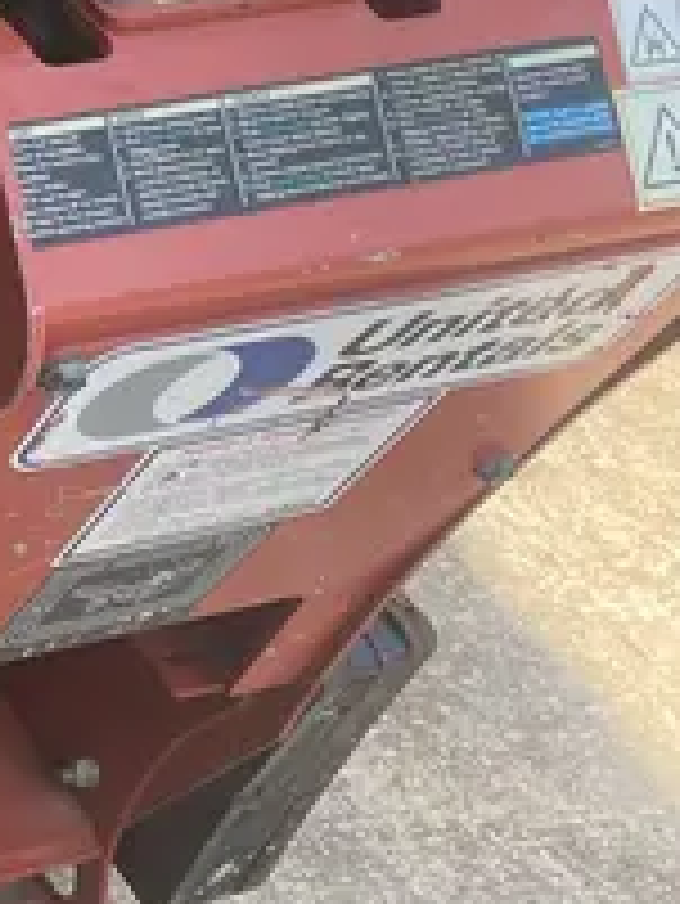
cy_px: 209
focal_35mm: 95
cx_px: -554
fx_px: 2486
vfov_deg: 20.5
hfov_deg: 13.8
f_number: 1.6
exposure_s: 1/785
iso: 32
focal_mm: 4.2
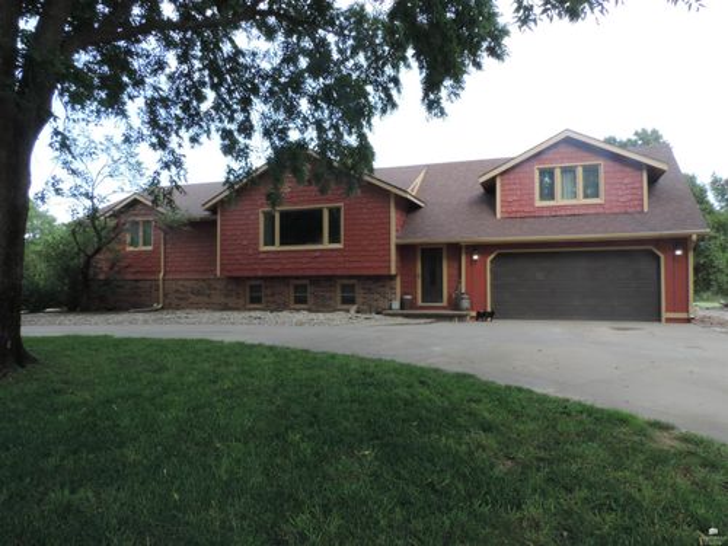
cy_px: 273
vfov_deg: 56.8
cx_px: 364
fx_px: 505
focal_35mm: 24
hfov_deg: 71.6
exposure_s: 1/30
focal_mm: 4.3
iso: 100
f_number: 8.3
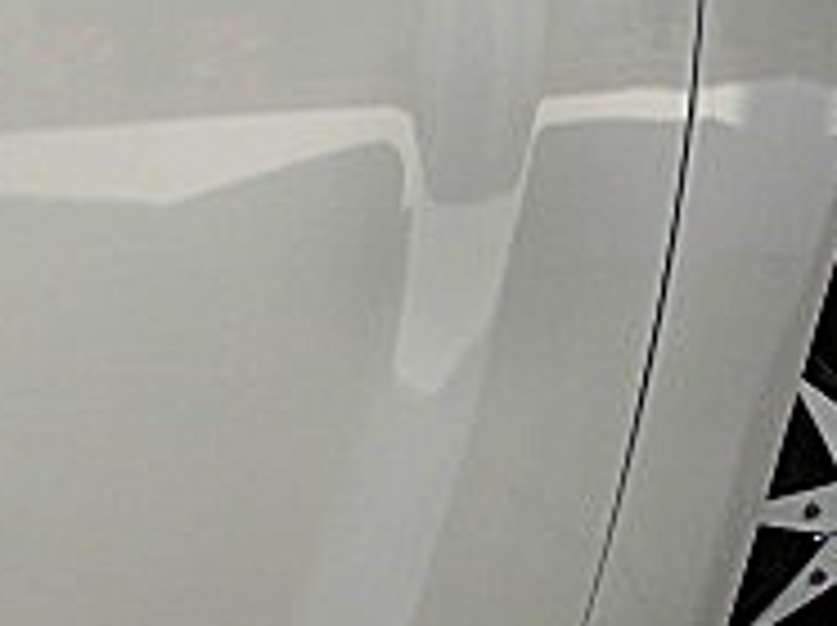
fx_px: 2994
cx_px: 220
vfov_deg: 11.9
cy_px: 459
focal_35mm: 124
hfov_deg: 15.8
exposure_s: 1/1000
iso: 50
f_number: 2.8
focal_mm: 6.3
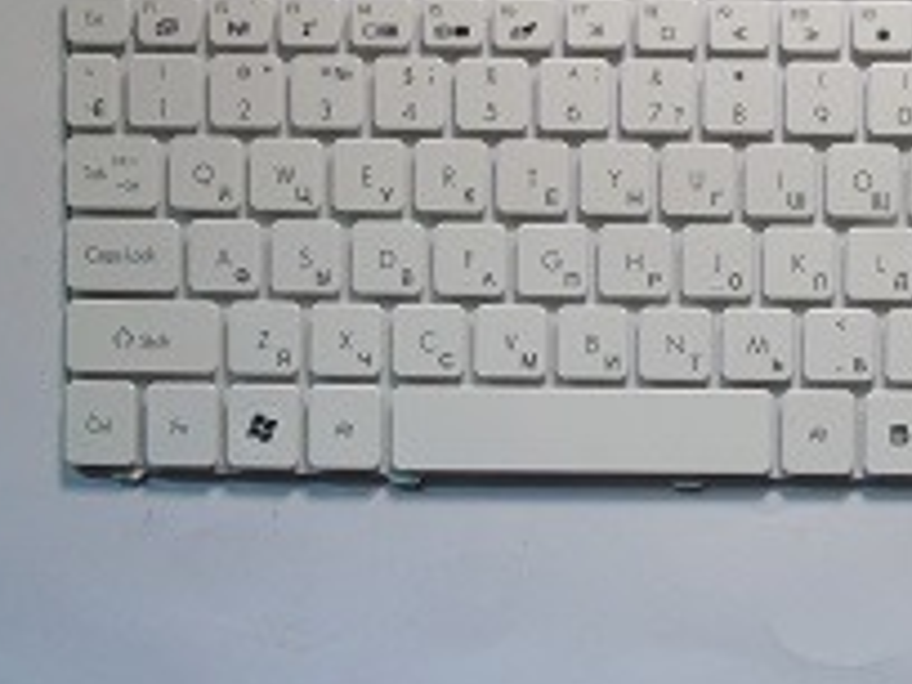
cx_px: 823
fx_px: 1291
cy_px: 210
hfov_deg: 36.5
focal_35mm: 49
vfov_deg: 29.4
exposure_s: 1/20
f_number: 5.4
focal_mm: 4.4
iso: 200
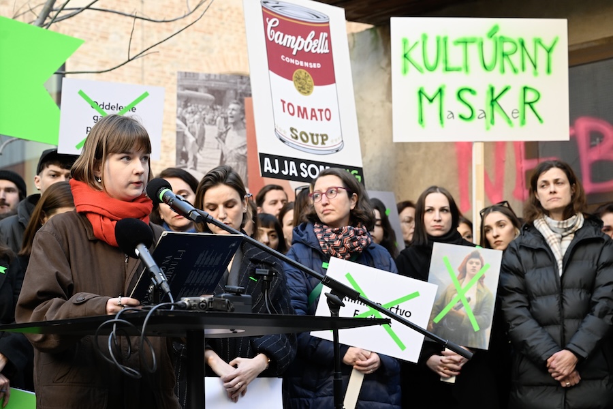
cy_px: 204
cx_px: 306
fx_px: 1192
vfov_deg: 19.5
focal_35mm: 70
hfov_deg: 28.8
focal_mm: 70
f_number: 5
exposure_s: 1/320
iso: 1600
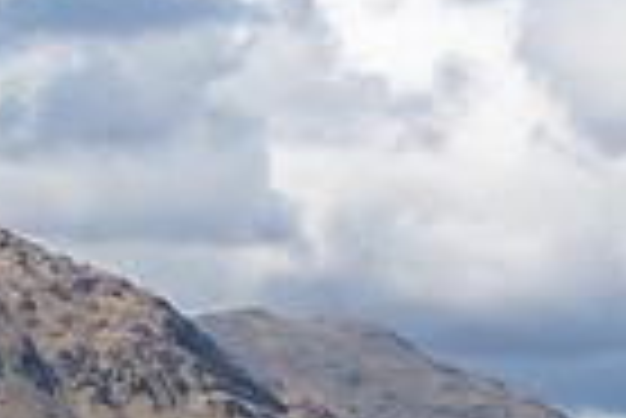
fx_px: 5448
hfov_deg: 6.4
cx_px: -640
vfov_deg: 4.4
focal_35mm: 313
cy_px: 640
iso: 200
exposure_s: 1/400
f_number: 7.1
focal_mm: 36
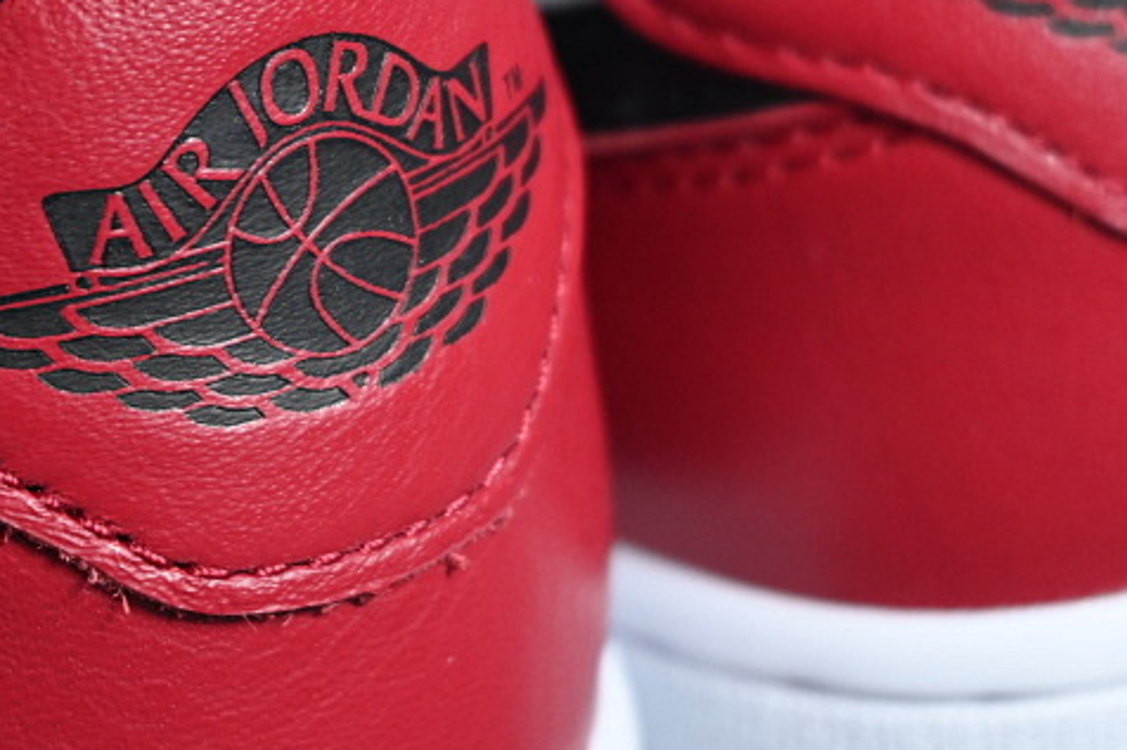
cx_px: 334
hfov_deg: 16.2
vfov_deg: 10.8
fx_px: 3943
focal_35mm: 126
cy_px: 181
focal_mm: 50
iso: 1100
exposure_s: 1/125
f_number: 6.3
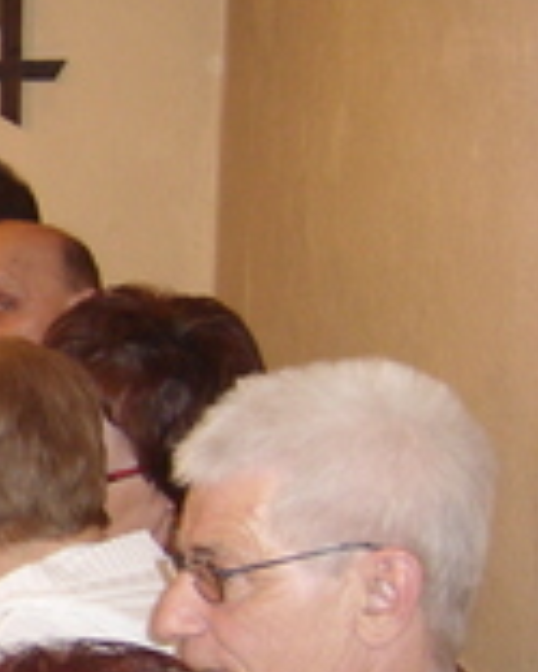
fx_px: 2605
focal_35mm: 131
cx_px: -719
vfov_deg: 14.7
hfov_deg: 10.3
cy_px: 405
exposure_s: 1/30
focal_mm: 5.8
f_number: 2.8
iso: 100
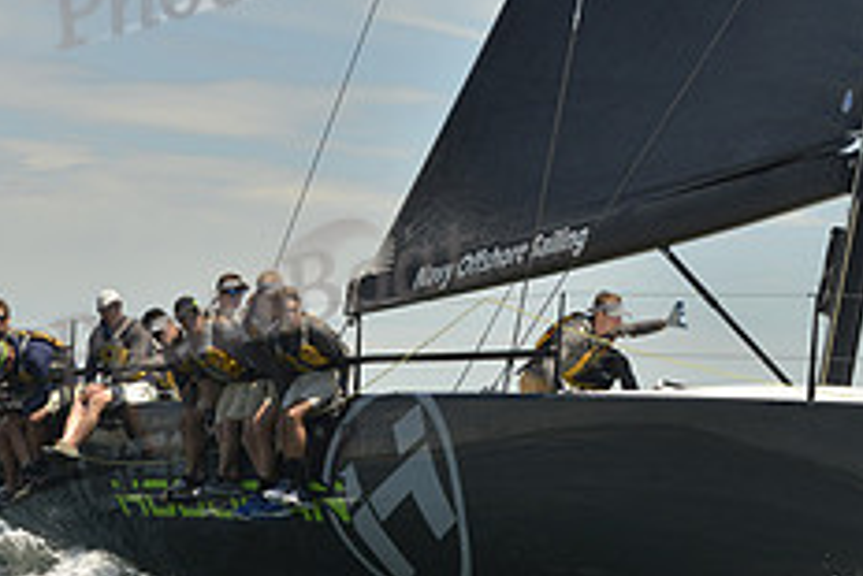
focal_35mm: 175
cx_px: 770
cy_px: 437
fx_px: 4198
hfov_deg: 11.7
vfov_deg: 7.8
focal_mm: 70
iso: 280
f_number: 7.1
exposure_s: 1/1600
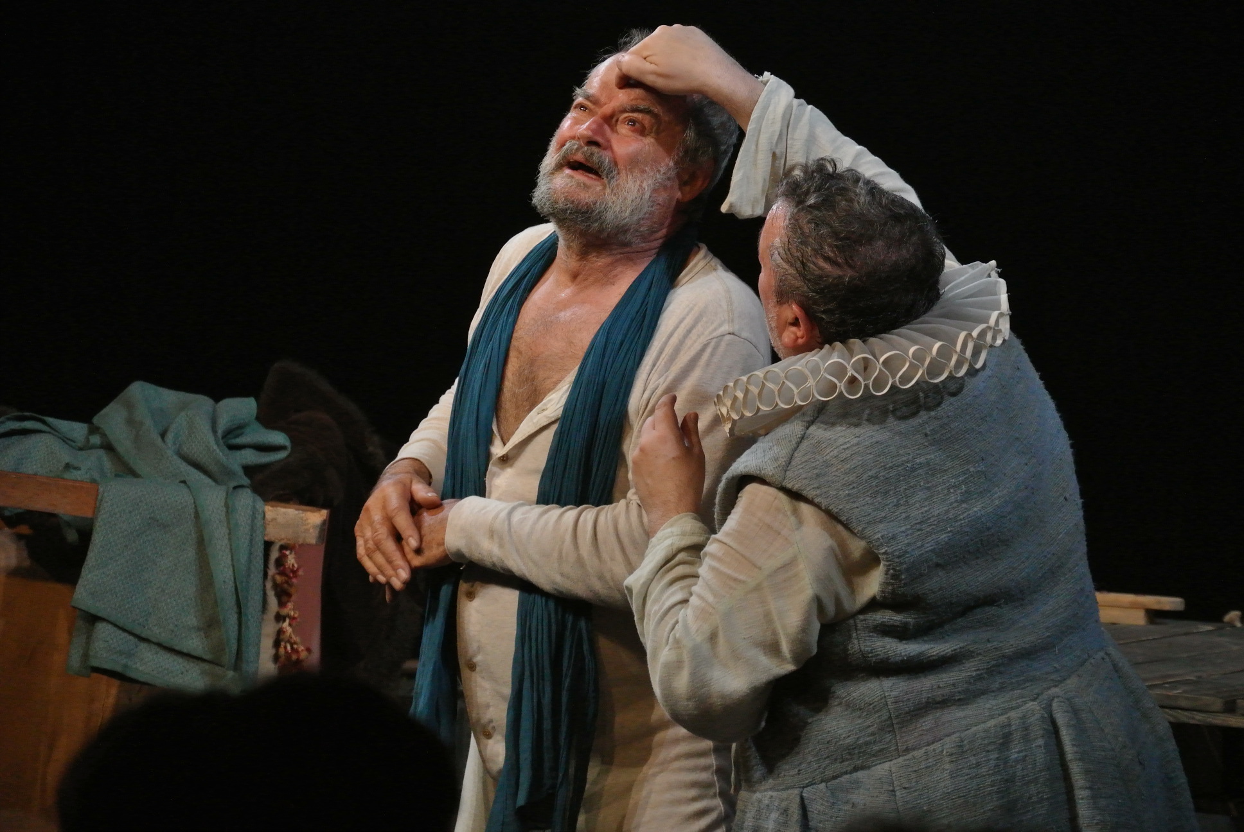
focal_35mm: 138
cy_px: 416
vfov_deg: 10.0
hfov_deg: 14.8
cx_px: 622
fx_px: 4774
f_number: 4.2
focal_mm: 51.2
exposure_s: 1/80
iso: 1100
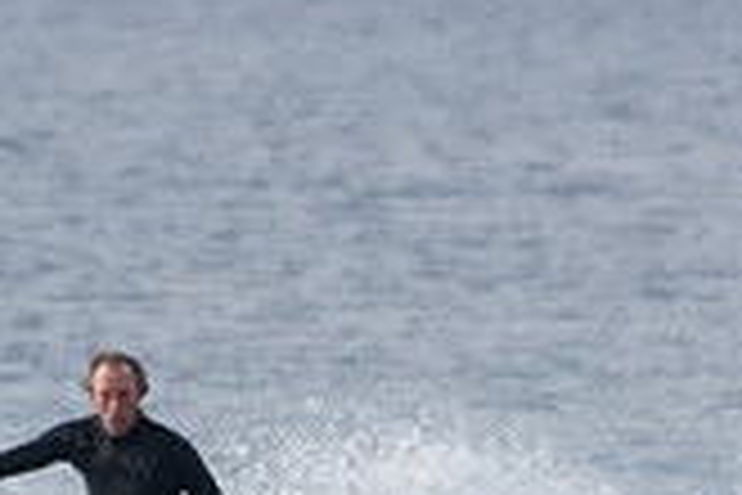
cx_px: 207
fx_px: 34727
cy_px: 781
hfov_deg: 1.2
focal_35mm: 1685
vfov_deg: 0.8
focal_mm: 320
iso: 560
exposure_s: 1/1600
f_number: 5.6
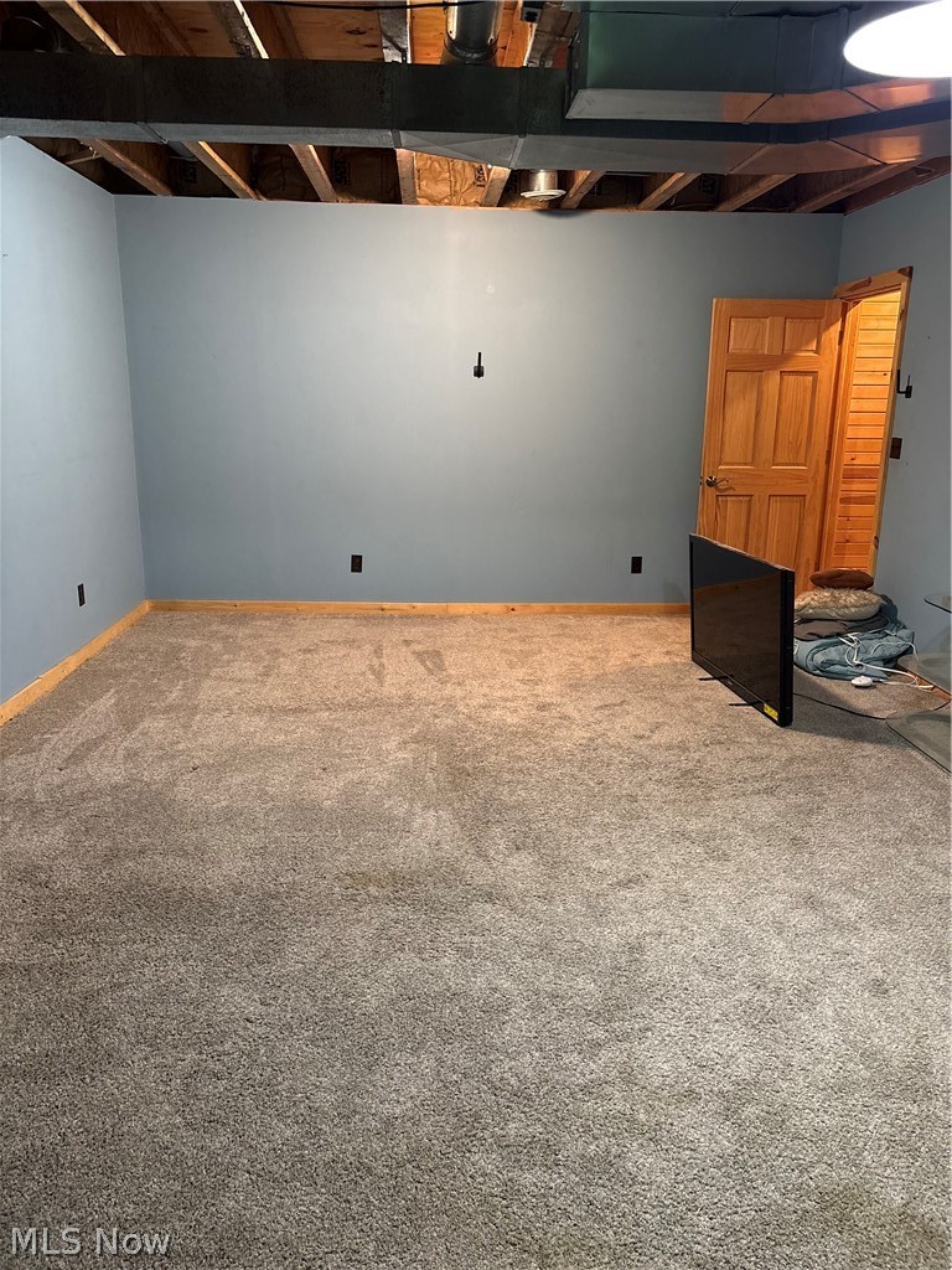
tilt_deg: -13.6
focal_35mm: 26
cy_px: 635
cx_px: 476
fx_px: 953
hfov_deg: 53.1
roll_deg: -0.8
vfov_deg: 67.3
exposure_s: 1/40
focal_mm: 5.96
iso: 500
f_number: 1.6
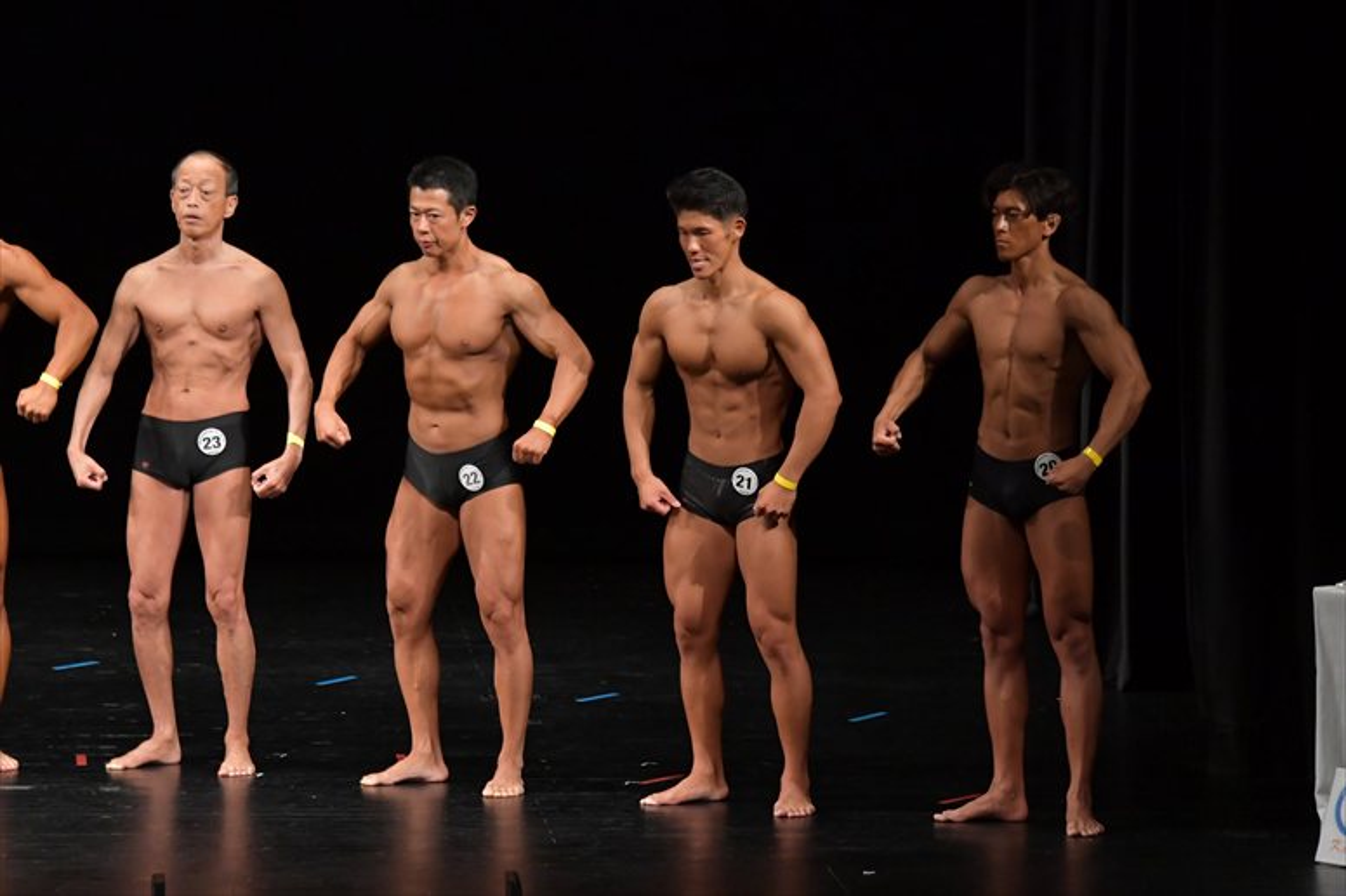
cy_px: 448
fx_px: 8110
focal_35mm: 217
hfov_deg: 9.5
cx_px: 673
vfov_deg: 6.3
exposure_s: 1/400
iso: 4000
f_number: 5.6
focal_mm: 145
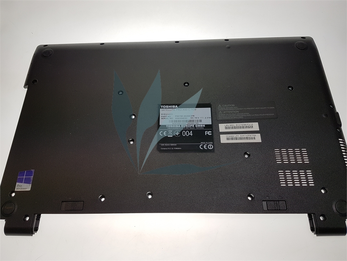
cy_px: 130
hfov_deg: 67.3
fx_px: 261
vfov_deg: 53.1
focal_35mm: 26
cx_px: 174
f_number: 1.7
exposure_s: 1/182
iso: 40
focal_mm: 4.2
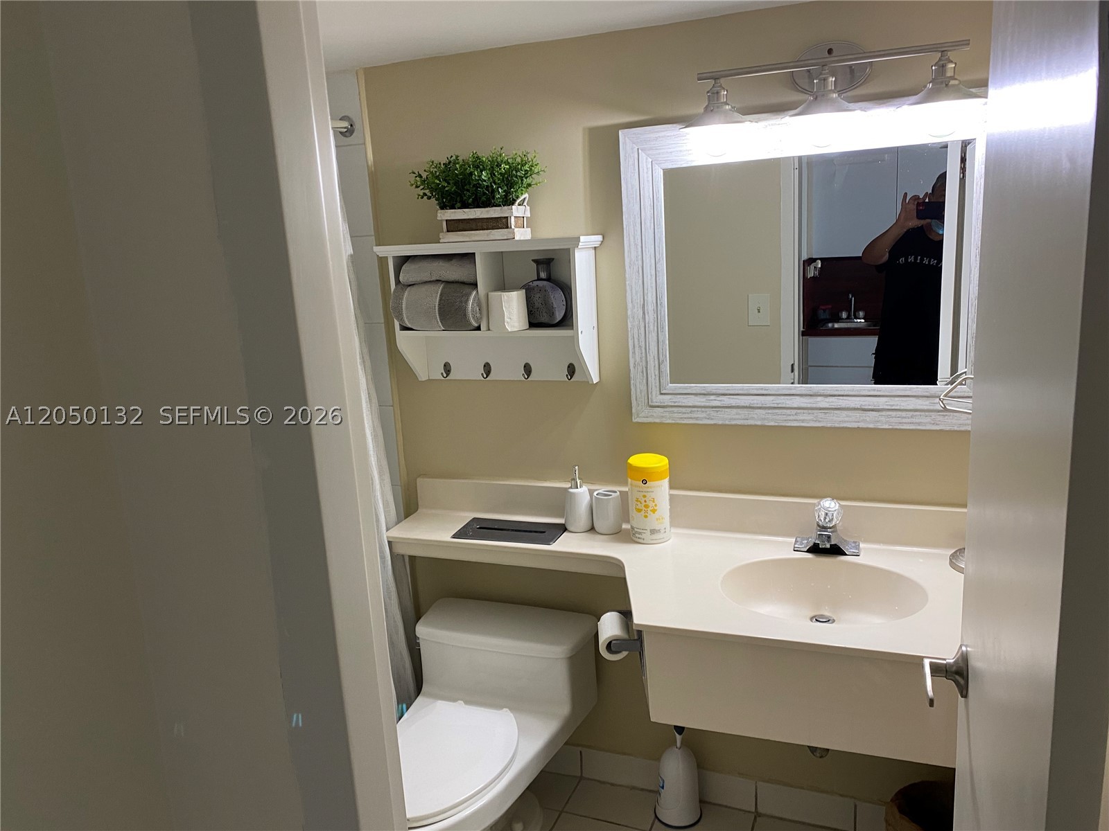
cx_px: 554
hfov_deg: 67.3
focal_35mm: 26
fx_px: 833
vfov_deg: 53.1
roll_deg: +4.9
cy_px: 416
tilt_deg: -10.6
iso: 100
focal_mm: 4.25
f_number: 1.8
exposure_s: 1/60
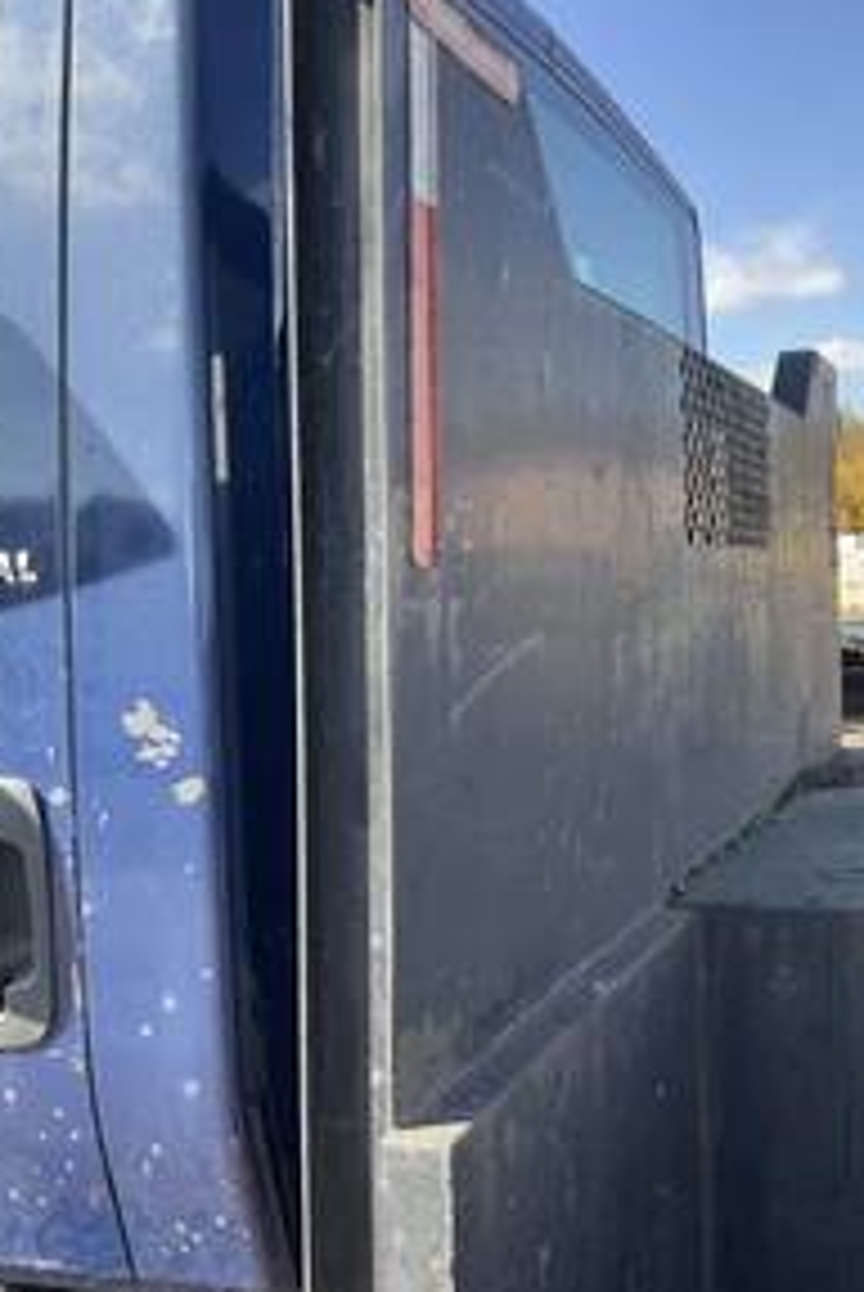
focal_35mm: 42
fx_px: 1508
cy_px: 630
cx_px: 652
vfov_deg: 46.4
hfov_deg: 31.4
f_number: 1.8
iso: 25
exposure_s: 1/325
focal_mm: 3
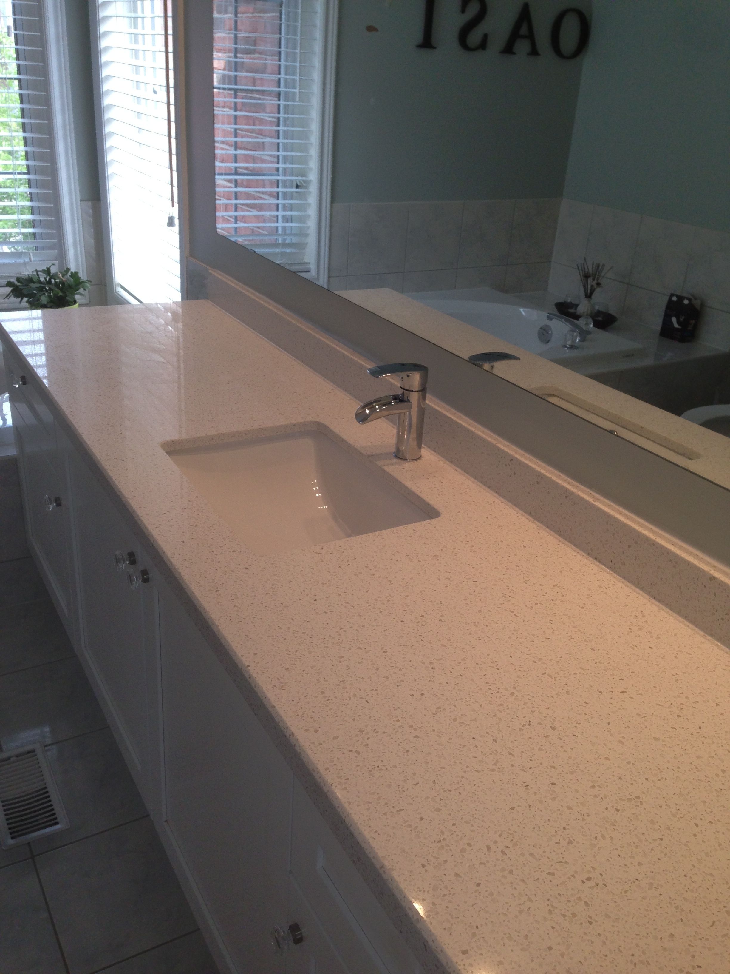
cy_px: 487
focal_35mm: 33
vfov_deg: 55.4
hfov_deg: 42.9
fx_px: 928
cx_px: 365
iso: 80
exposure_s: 1/120
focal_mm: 4.13
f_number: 2.4
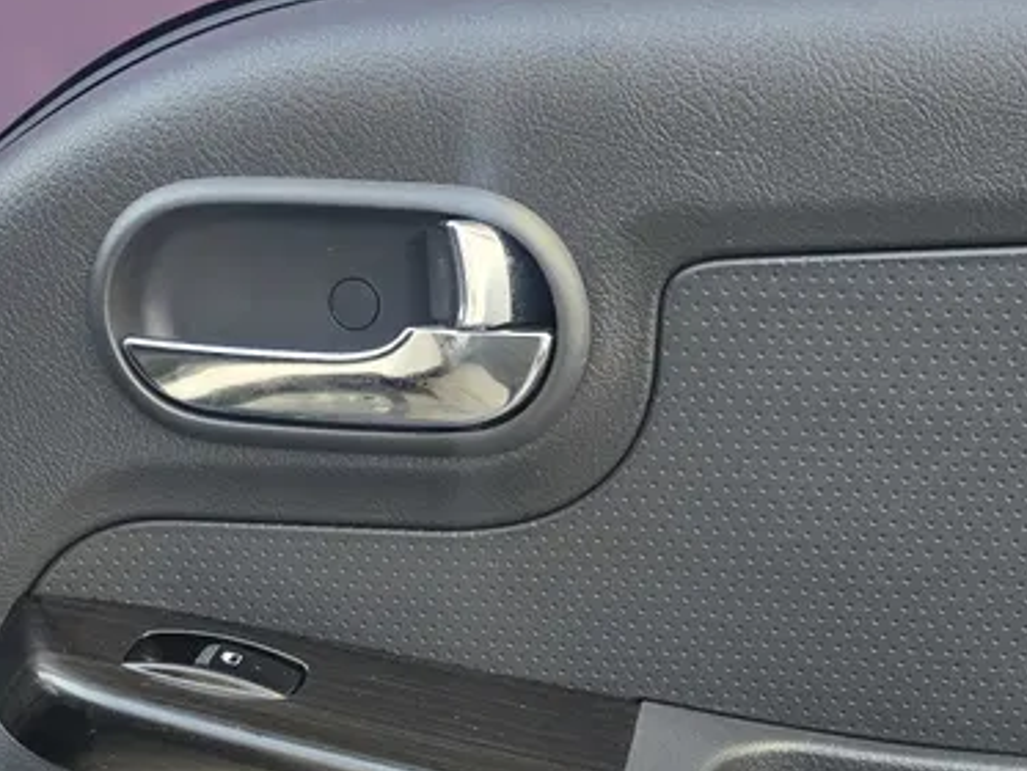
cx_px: 548
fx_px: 2196
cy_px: 823
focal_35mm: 74
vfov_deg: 19.2
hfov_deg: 26.3
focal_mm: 6.3
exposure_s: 1/180
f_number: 1.7
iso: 40
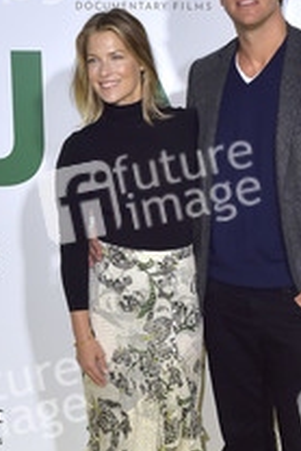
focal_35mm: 73
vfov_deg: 27.5
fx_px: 914
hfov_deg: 18.6
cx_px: 213
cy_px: 301
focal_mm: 38
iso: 500
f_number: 6.3
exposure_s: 1/320
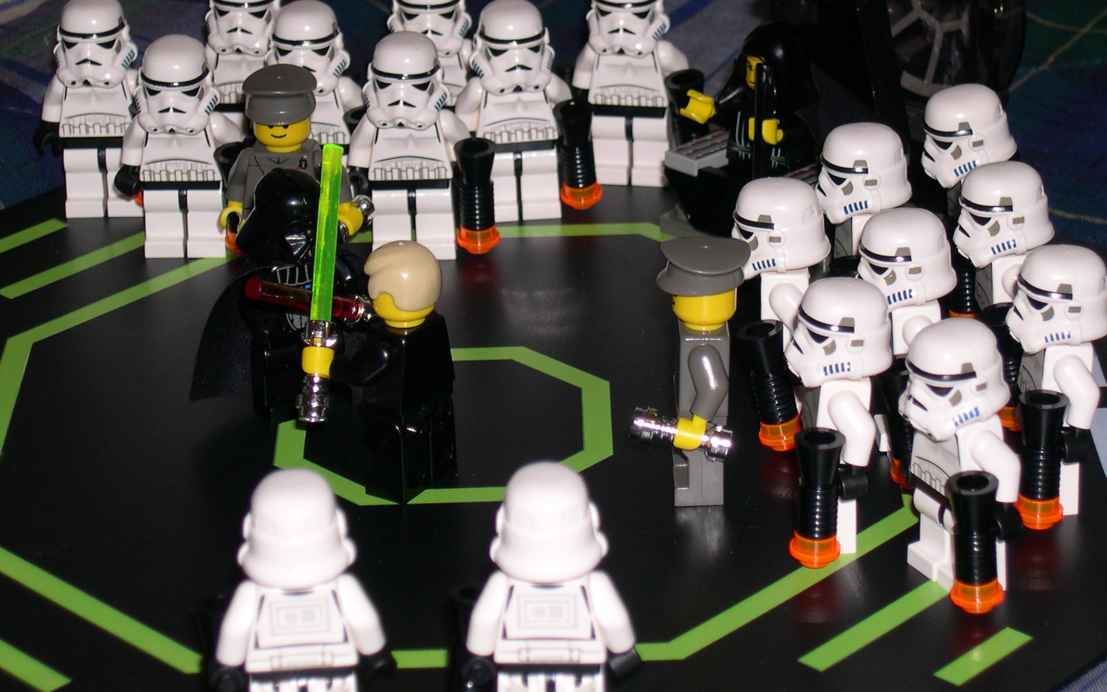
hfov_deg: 18.1
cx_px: 589
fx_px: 3469
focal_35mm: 115
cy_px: 237
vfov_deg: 11.4
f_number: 4.5
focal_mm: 19.5
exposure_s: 1/60
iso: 100
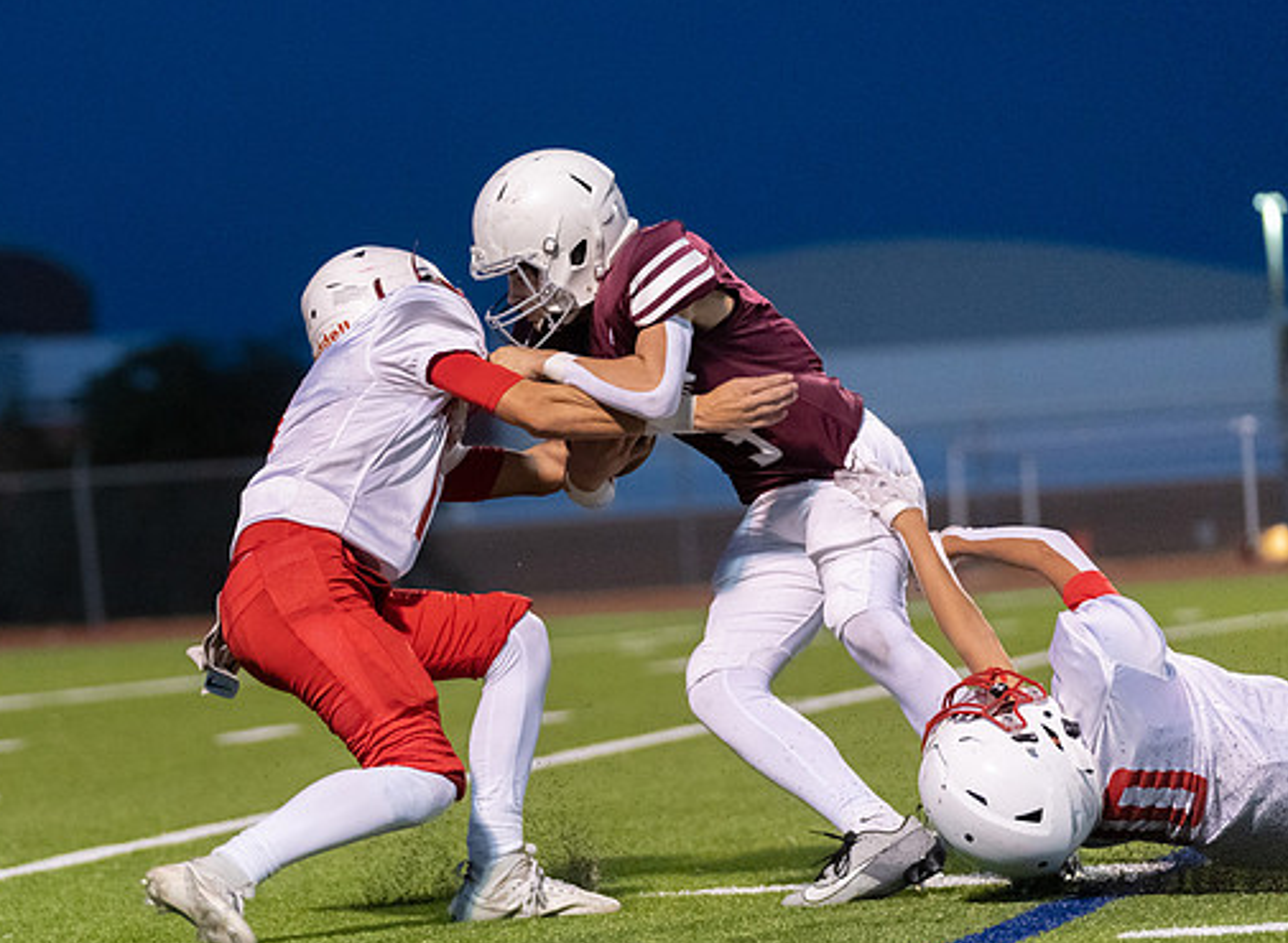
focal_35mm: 191
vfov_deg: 7.7
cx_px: 358
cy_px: 612
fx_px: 7048
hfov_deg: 10.4
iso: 5000
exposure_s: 1/1000
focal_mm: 127
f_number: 2.8
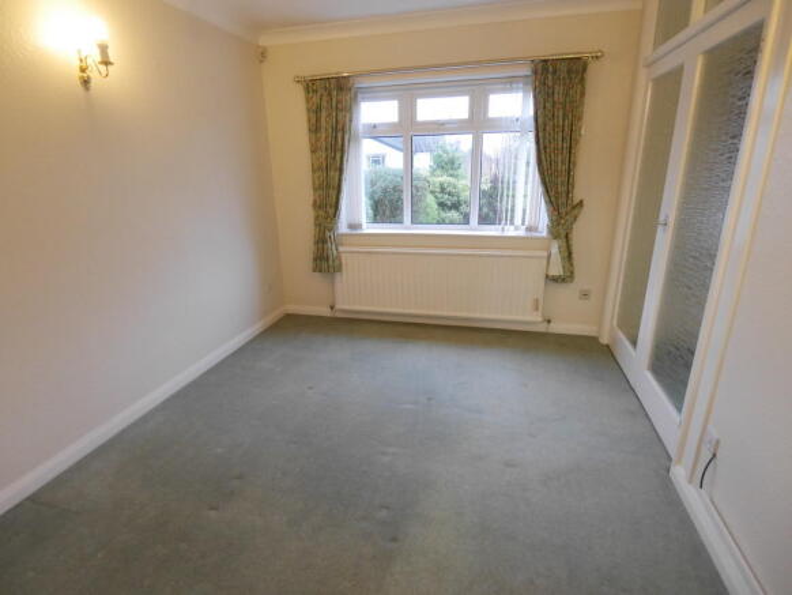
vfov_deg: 71.6
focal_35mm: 18
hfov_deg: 87.7
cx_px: 396
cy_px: 298
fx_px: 412
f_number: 4
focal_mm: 9
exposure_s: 1/60
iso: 2000
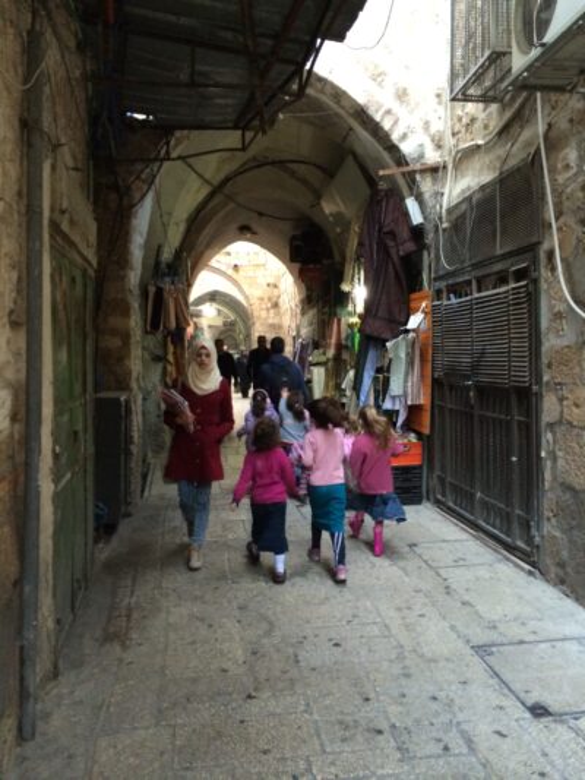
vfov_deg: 60.0
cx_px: 292
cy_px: 390
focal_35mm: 30
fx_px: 676
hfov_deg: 46.8
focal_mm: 4.12
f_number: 2.2
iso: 200
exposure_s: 1/30
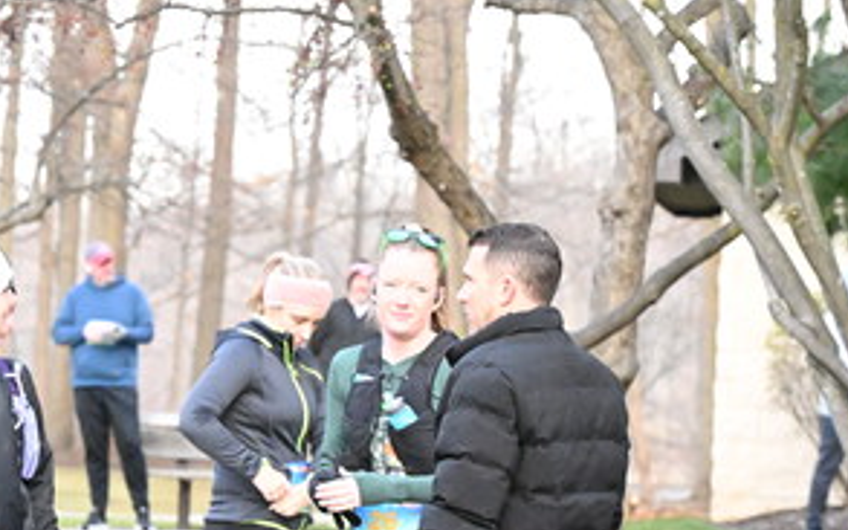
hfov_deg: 8.8
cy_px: 505
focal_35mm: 239
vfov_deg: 5.5
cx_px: 342
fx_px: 5522
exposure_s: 1/2000
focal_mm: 125
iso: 32000
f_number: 7.1
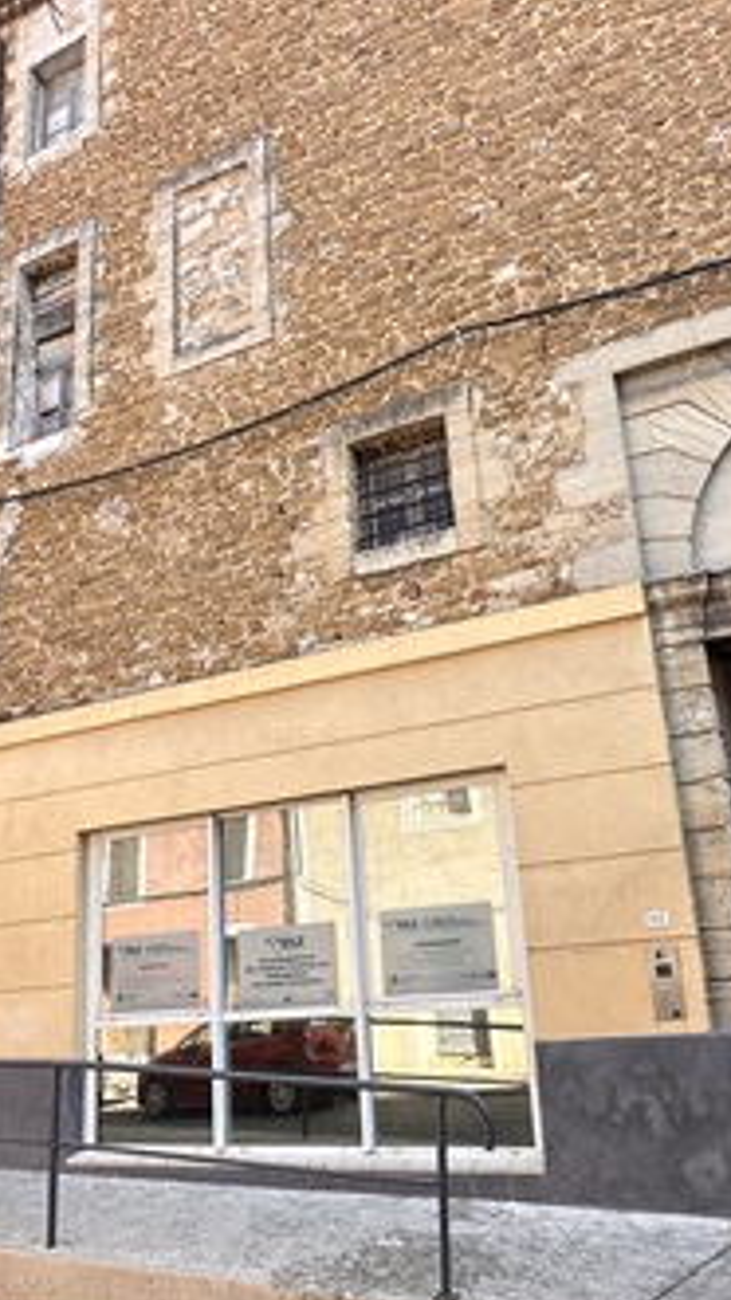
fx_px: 897
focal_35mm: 26
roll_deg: +2.5
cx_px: 405
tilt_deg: +13.6
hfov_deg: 44.3
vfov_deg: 71.6
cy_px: 732
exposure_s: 1/317
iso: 40
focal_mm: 2.22
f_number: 2.2
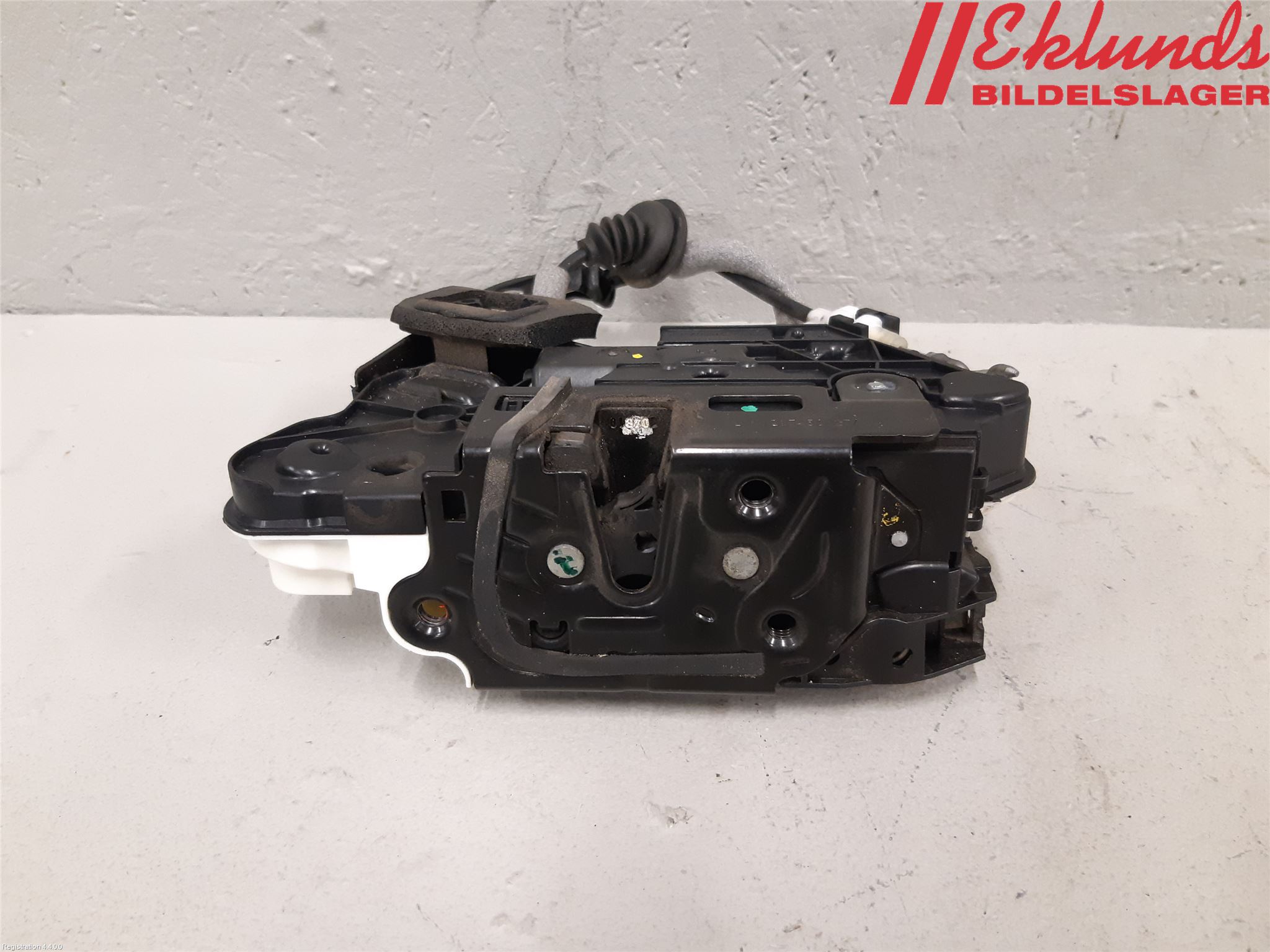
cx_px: 635
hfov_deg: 67.3
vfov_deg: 53.1
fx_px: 954
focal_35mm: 26
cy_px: 476
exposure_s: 1/50
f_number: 1.7
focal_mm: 3.93
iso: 250
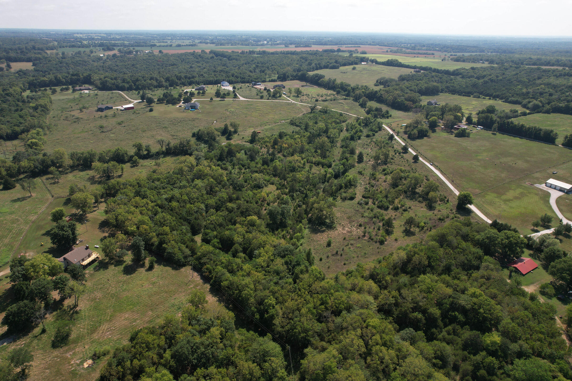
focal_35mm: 22
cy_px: 190
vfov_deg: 57.2
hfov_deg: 78.6
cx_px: 286
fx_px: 350
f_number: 2.8
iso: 100
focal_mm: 8.38
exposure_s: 1/500
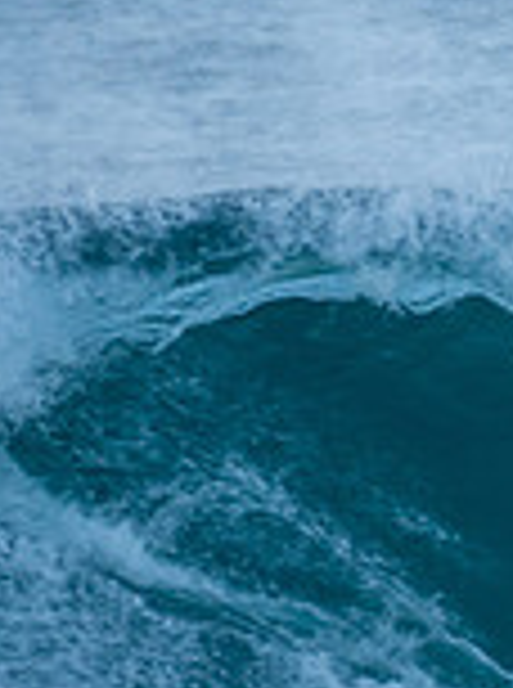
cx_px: 1120
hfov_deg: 0.5
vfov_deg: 0.7
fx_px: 54390
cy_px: 340
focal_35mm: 2741
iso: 450
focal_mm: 500
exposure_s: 1/400
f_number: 5.6
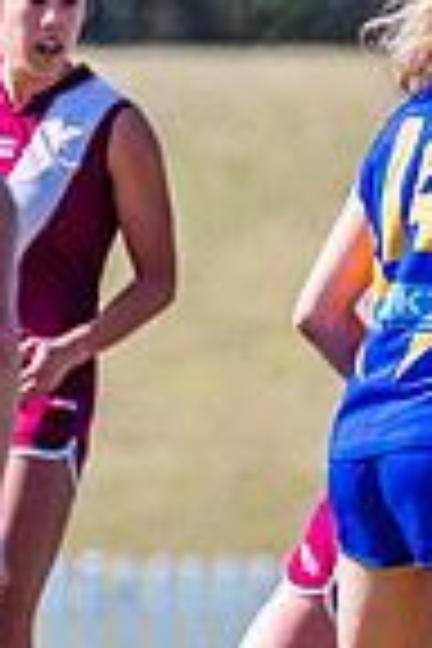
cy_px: 434
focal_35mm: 2137
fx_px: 38463
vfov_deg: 1.0
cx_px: 750
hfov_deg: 0.6
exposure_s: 1/1600
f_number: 7.1
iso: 800
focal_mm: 420
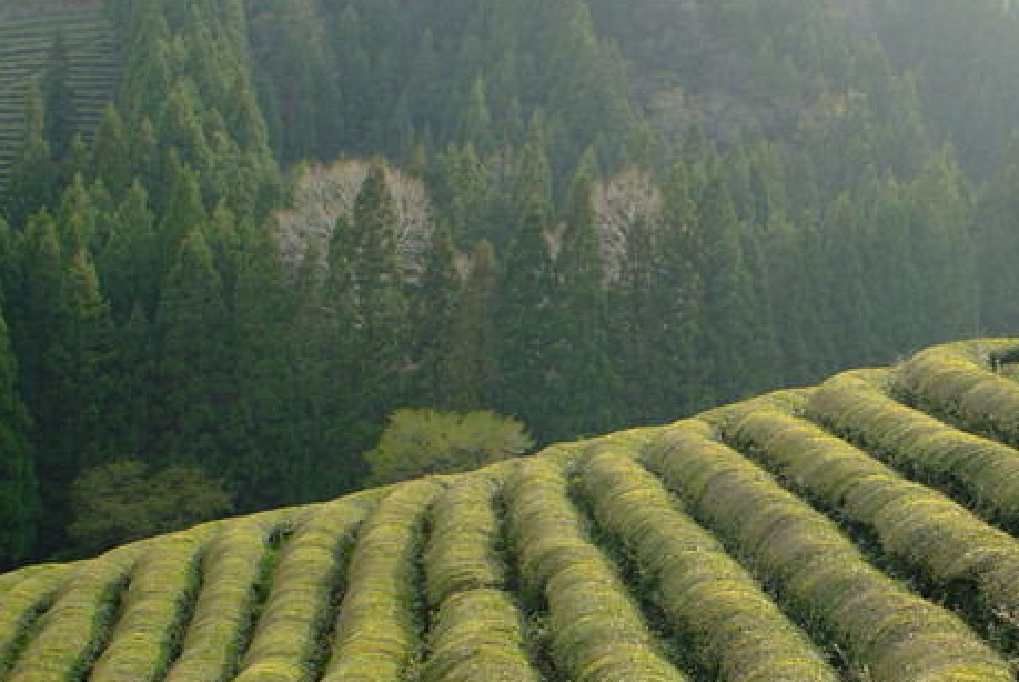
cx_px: 747
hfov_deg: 30.9
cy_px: 418
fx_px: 1813
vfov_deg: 21.3
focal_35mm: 64
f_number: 4.8
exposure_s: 1/180
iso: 200
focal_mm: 28
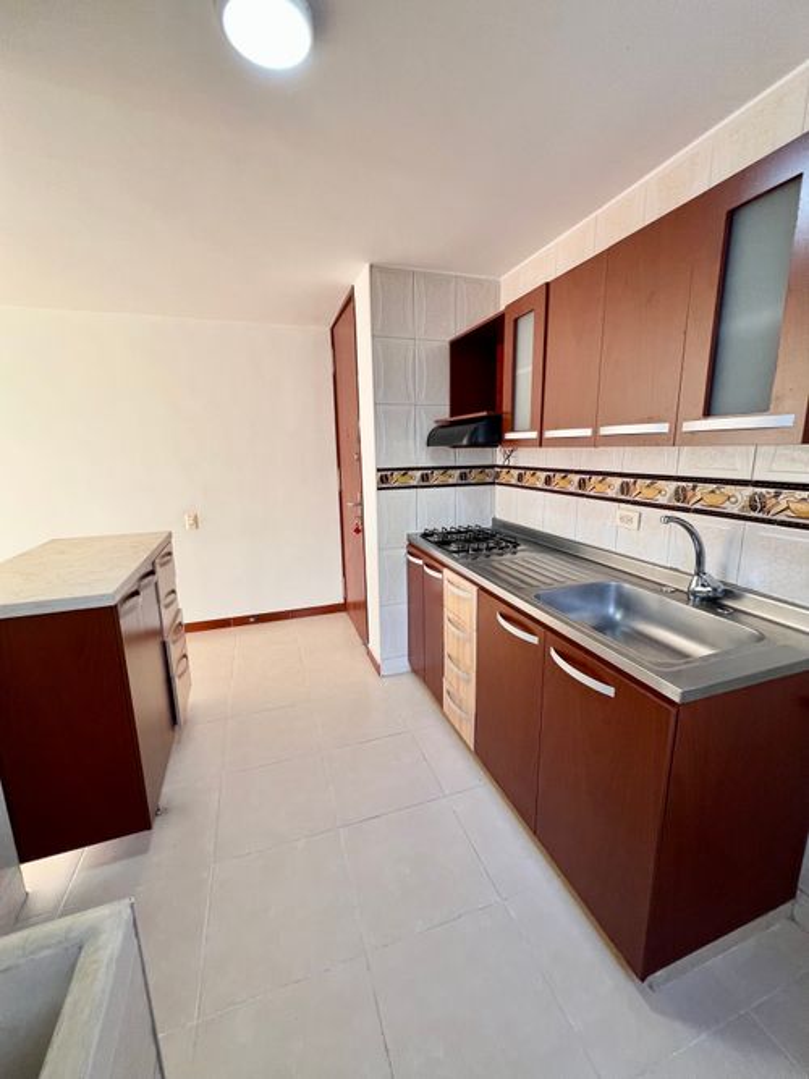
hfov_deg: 89.9
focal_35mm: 13
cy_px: 540
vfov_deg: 106.2
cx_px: 404
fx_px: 405
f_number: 1.8
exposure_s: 1/99
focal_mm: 1.57
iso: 100
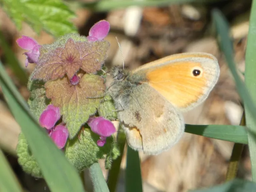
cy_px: 96
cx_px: 128
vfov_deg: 2.1
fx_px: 5177
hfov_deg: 2.8
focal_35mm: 700
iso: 80
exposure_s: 1/160
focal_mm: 125.5
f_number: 5.6
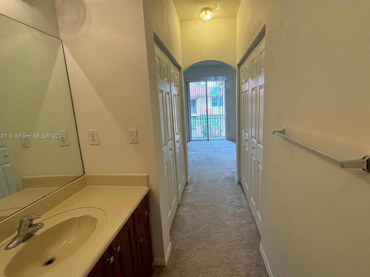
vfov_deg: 74.7
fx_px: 182
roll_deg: +2.8
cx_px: 200
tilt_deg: -11.1
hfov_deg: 90.8
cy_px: 137
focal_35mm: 17
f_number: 2.2
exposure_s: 1/120
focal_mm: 2.22
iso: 200
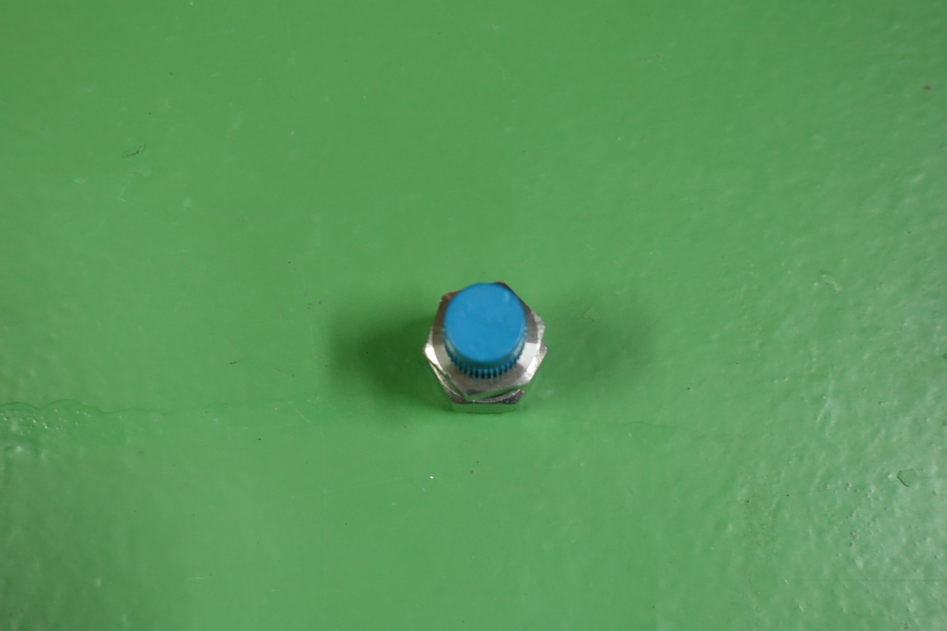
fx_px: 1210
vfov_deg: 29.2
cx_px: 474
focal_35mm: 46
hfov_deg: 42.7
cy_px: 316
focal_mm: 16.84
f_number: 2.8
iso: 800
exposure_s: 1/40
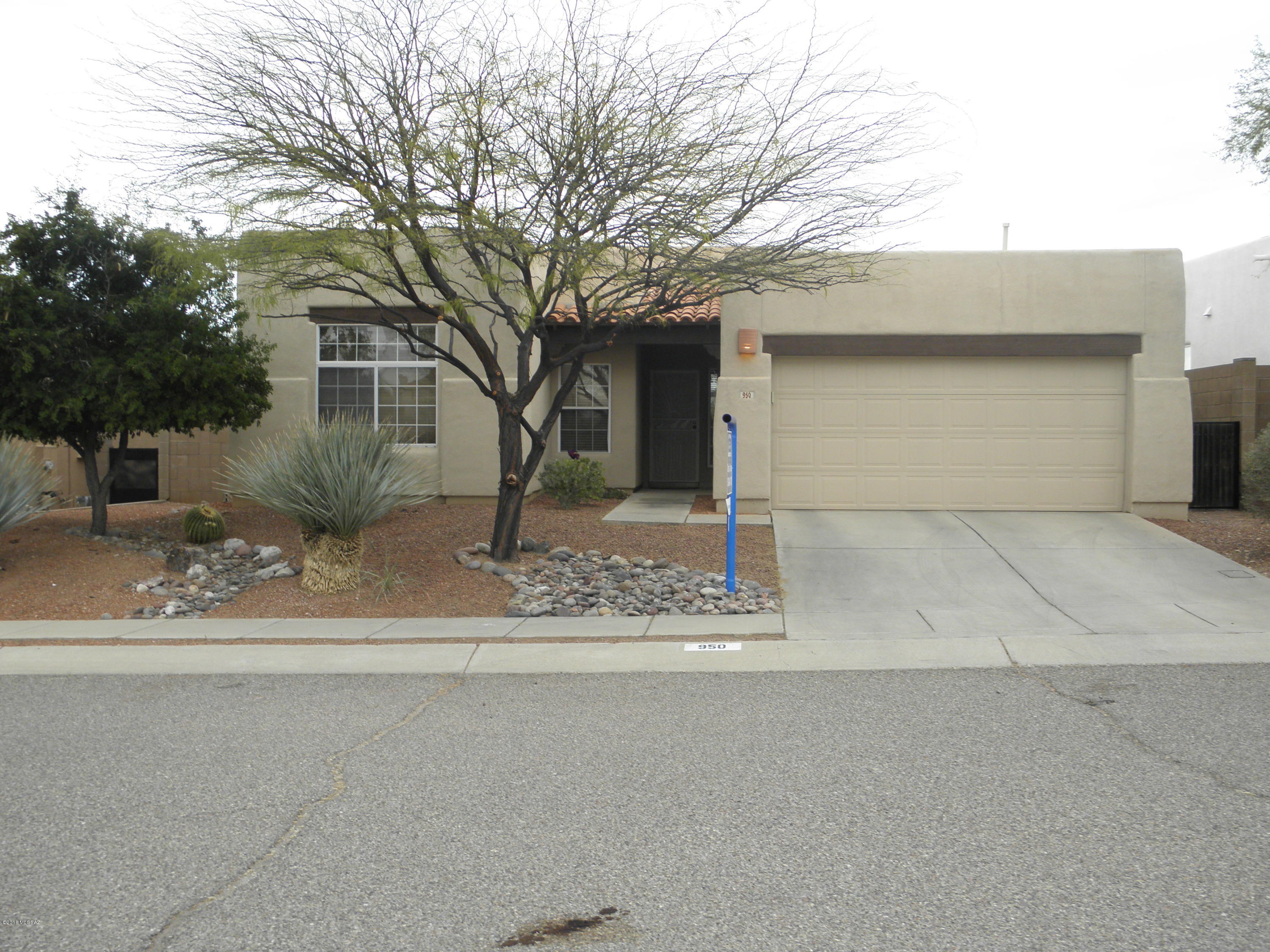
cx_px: 635
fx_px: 1321
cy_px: 476
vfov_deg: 39.7
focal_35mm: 36
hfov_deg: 51.4
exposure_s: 1/125
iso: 100
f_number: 3.7
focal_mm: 6.4
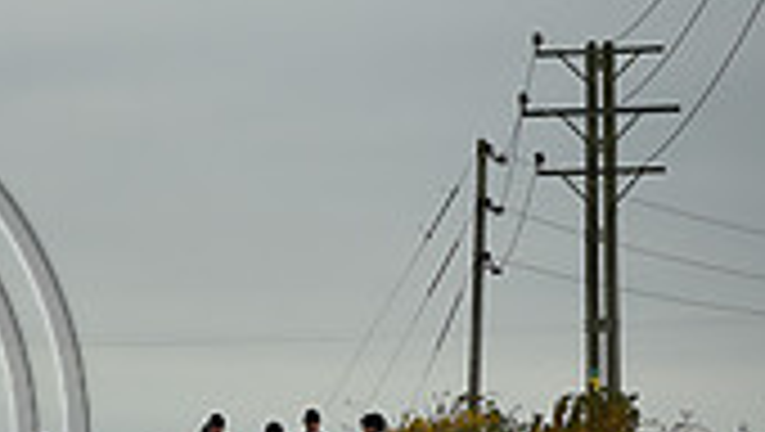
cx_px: -428
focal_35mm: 713
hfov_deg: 3.0
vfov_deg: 1.7
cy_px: 396
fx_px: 14477
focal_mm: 200
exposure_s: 1/1000
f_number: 5.6
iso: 640
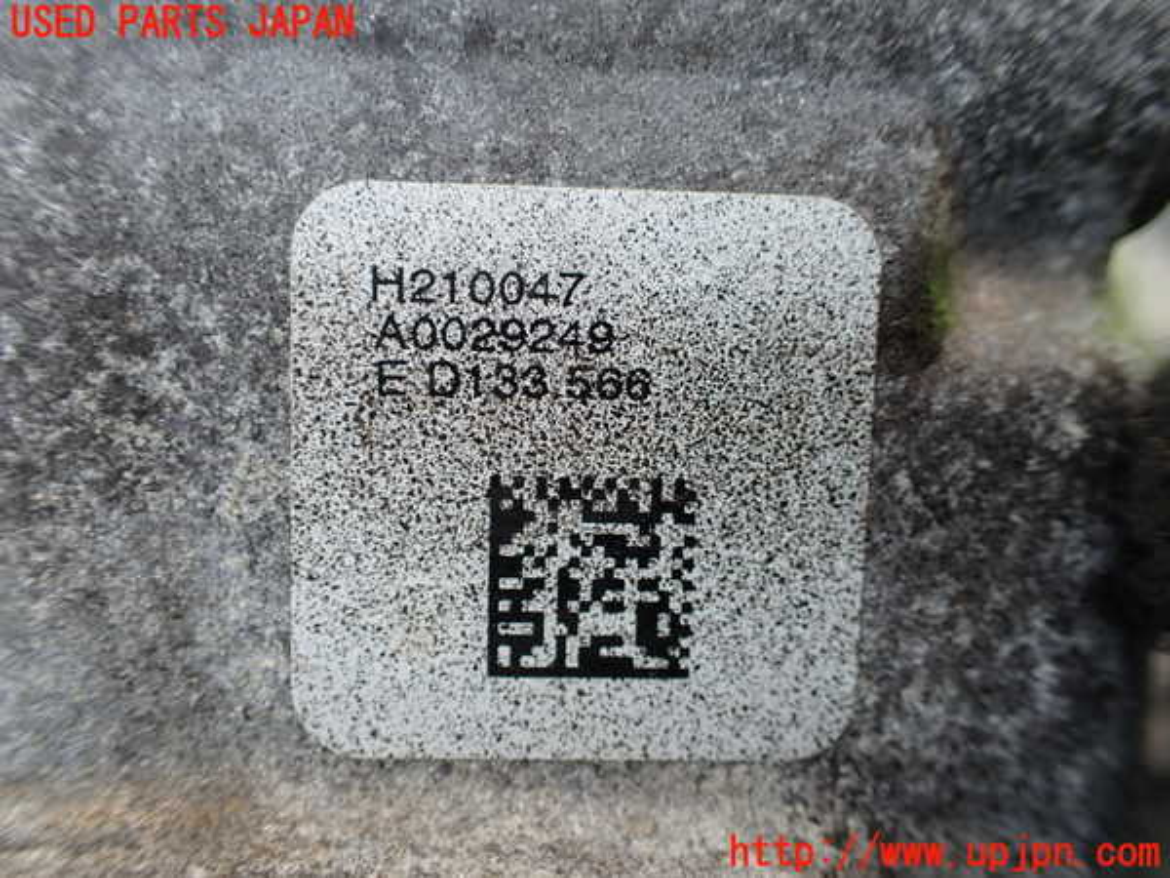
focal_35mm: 30
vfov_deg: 46.8
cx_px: 585
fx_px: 1014
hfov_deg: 60.0
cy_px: 439
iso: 100
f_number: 2.3
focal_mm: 5.4
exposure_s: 1/160
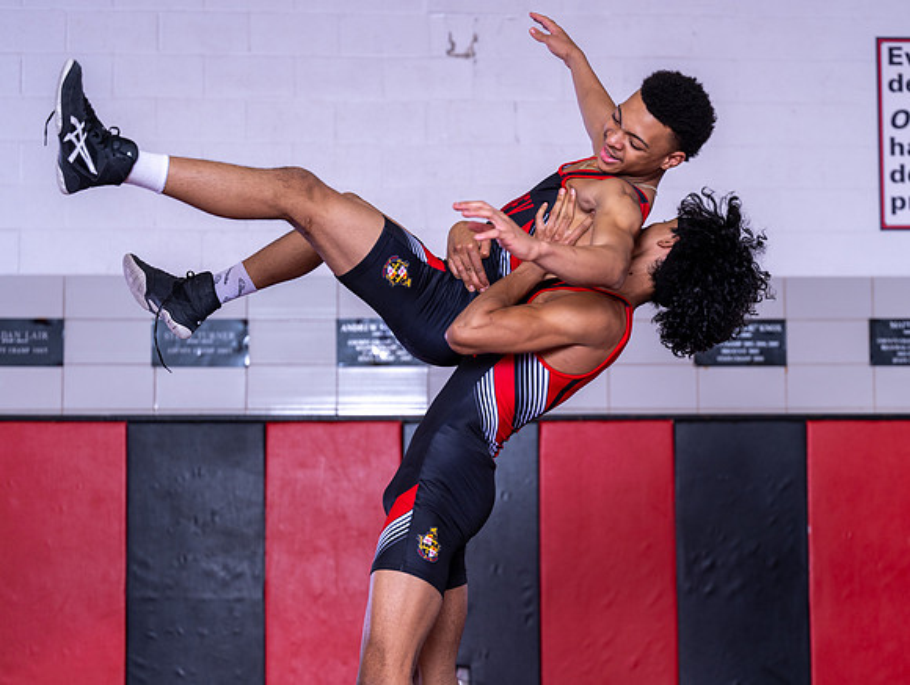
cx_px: 580
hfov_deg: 21.7
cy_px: 394
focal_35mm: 90
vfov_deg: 16.5
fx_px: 2368
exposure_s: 1/160
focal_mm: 70
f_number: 2.8
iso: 125
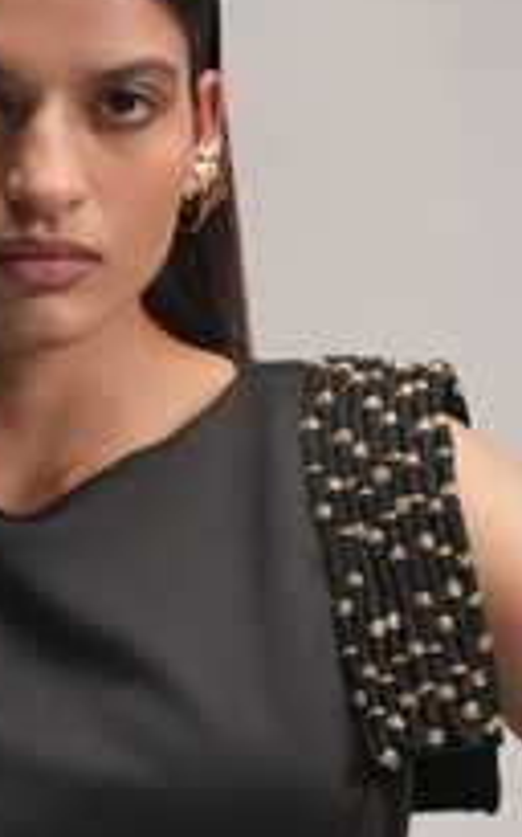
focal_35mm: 127
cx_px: 65
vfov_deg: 16.2
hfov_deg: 10.3
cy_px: 782
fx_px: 2889
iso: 800
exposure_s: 1/160
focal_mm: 48.7
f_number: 4.5
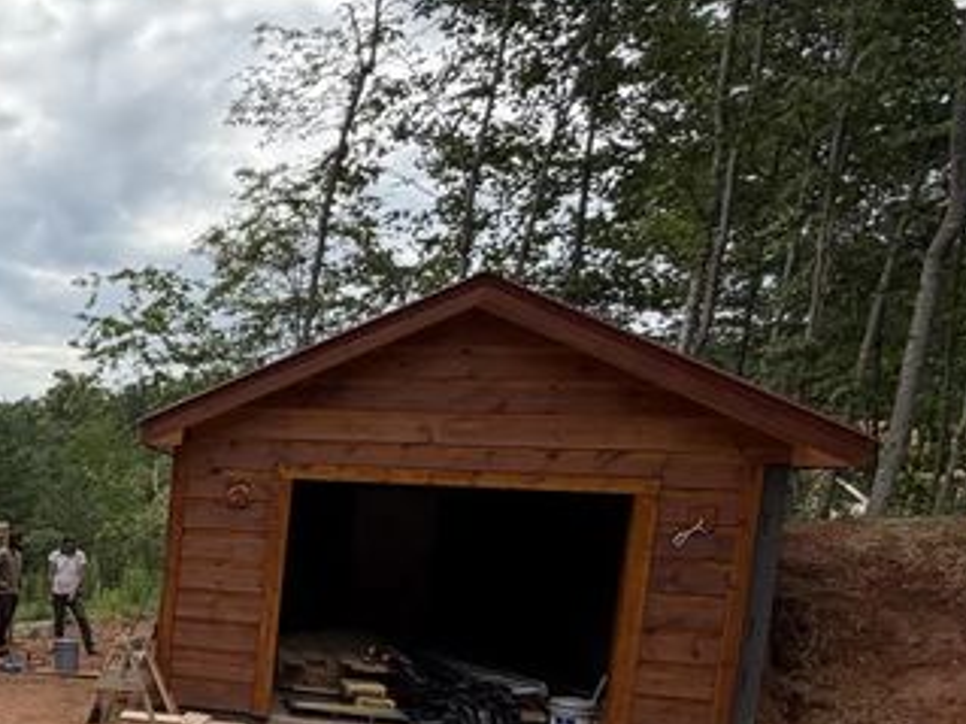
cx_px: -351
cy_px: 588
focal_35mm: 45
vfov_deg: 31.3
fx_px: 1255
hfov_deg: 30.7
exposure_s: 1/888
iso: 25
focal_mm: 2.22
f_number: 2.2
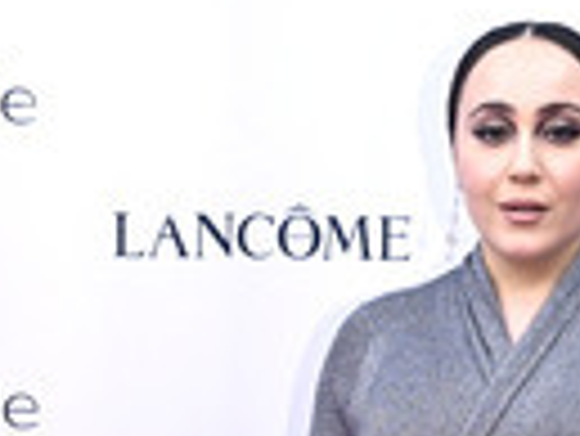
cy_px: 836
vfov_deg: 11.9
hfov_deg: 17.2
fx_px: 1895
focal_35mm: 113
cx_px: 513
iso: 800
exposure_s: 1/200
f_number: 7.1
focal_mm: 38
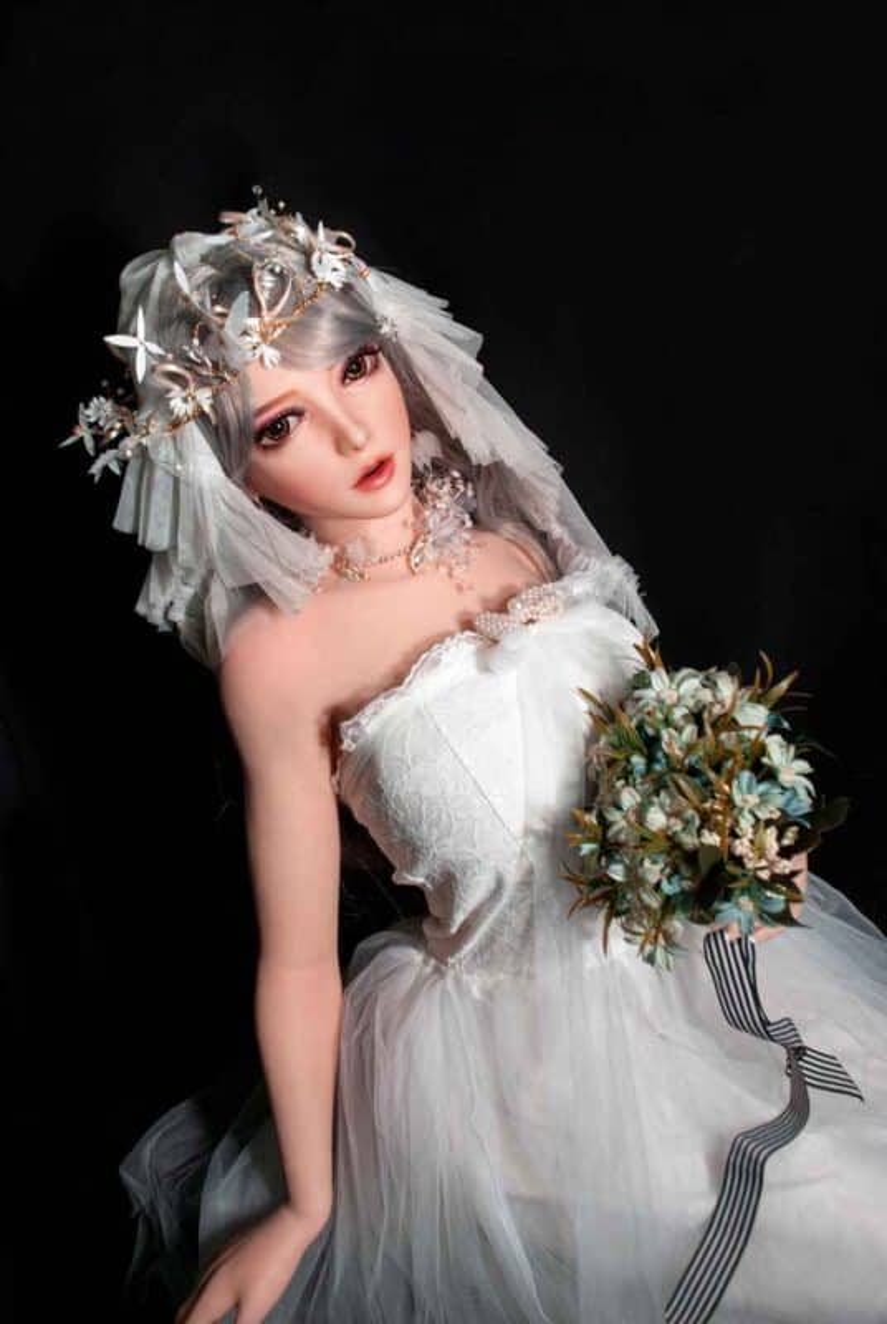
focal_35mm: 39
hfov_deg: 34.3
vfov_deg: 49.5
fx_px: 1436
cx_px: 444
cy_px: 662
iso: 500
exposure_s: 1/25
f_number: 5
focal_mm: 26
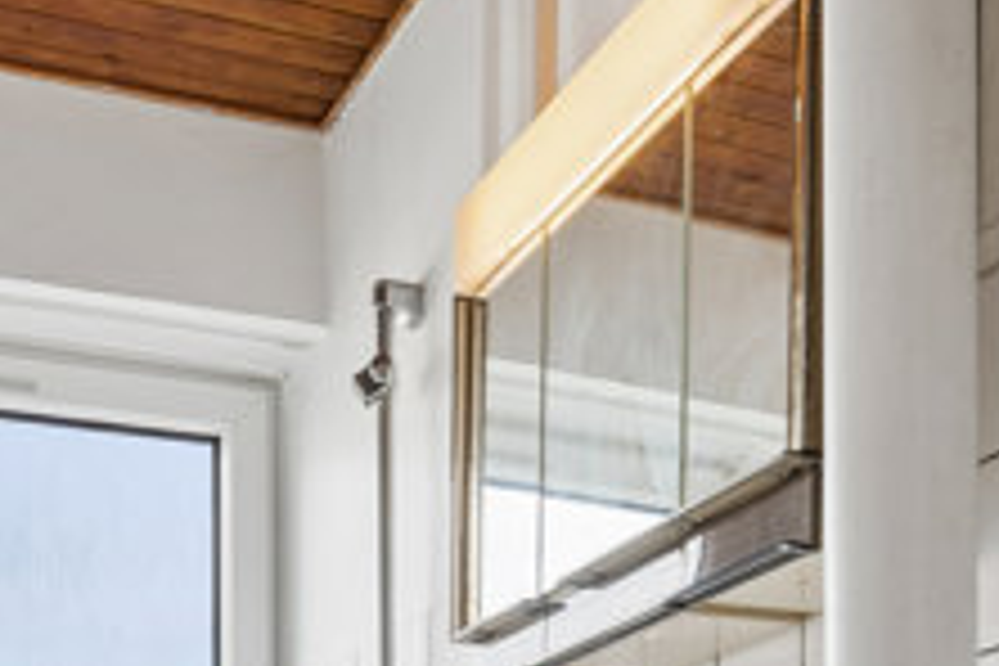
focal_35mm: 65
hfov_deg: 30.9
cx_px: 392
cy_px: 1141
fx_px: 1804
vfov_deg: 17.6
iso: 200
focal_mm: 18
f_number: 10
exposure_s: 1/25
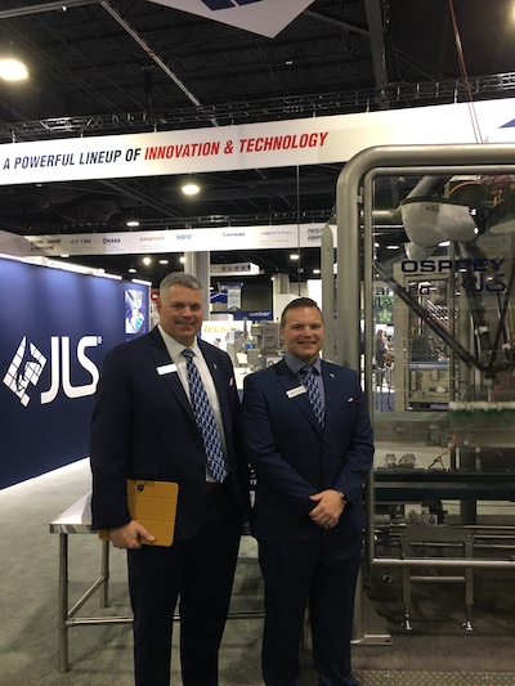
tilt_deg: -1.3
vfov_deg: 61.6
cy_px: 343
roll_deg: +0.8
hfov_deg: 48.2
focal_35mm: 29
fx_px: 575
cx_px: 258
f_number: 2.2
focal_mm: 4.15
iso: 50
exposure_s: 1/15
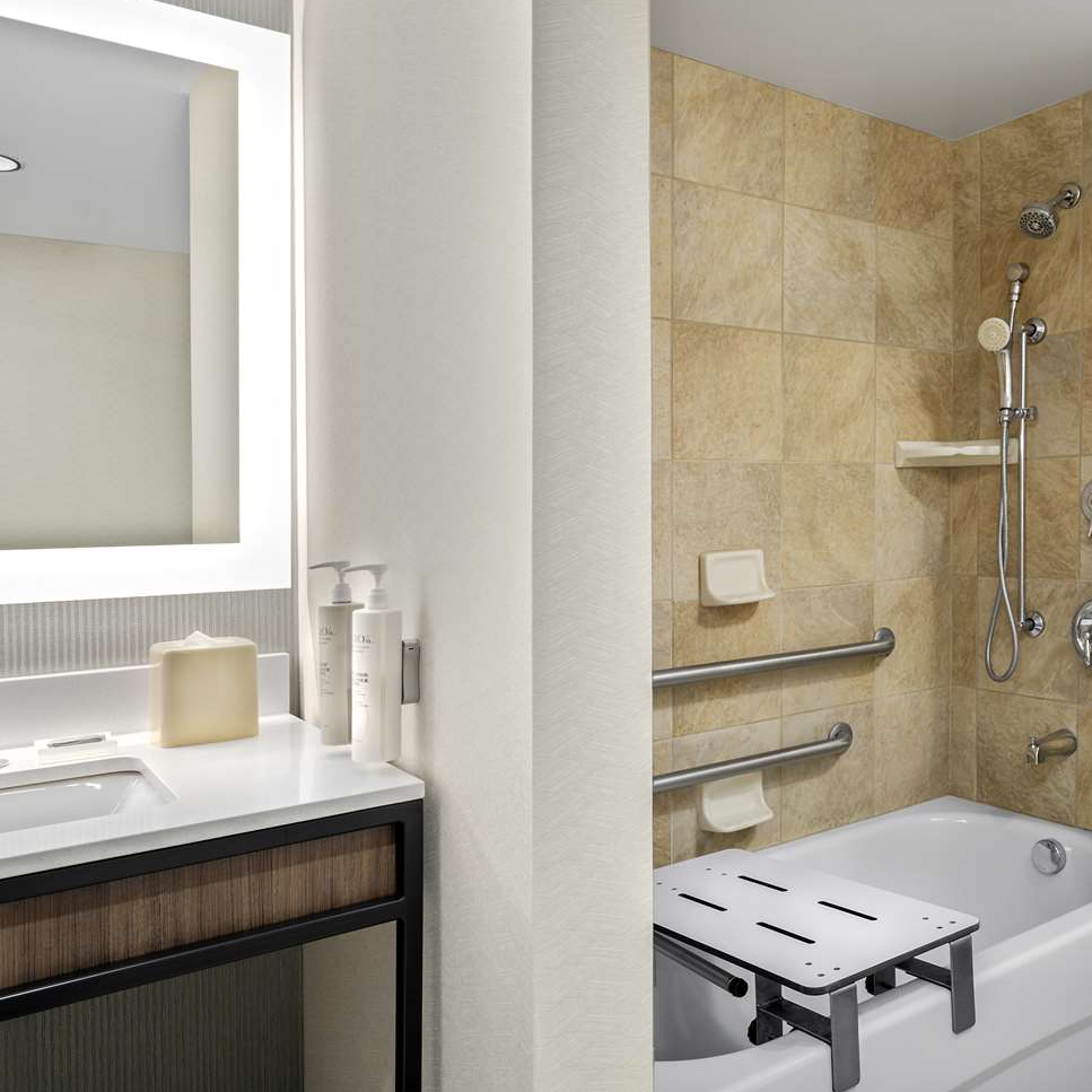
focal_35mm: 29
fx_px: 1035
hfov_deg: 53.9
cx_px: 775
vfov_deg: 55.6
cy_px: 557
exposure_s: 1/250
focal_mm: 22
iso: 400
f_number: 11
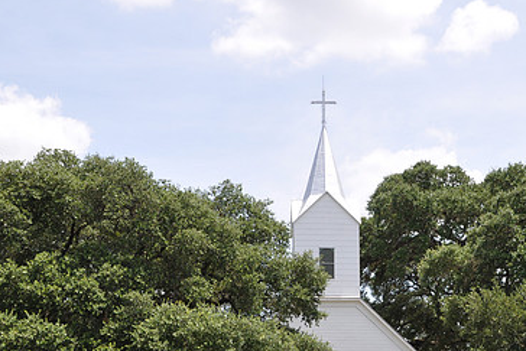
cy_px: 249
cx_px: 347
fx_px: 906
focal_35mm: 62
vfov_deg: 21.8
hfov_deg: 32.1
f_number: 8
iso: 200
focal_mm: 26
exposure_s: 1/250
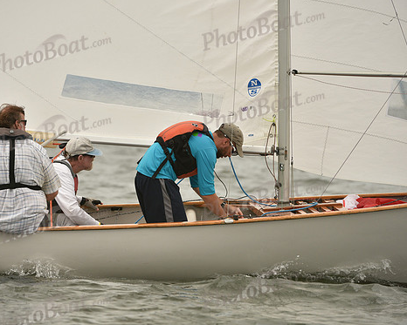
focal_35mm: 362
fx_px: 4361
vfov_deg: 4.3
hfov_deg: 5.3
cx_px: 157
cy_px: 166
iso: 320
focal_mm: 310
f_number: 6.3
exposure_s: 1/1250
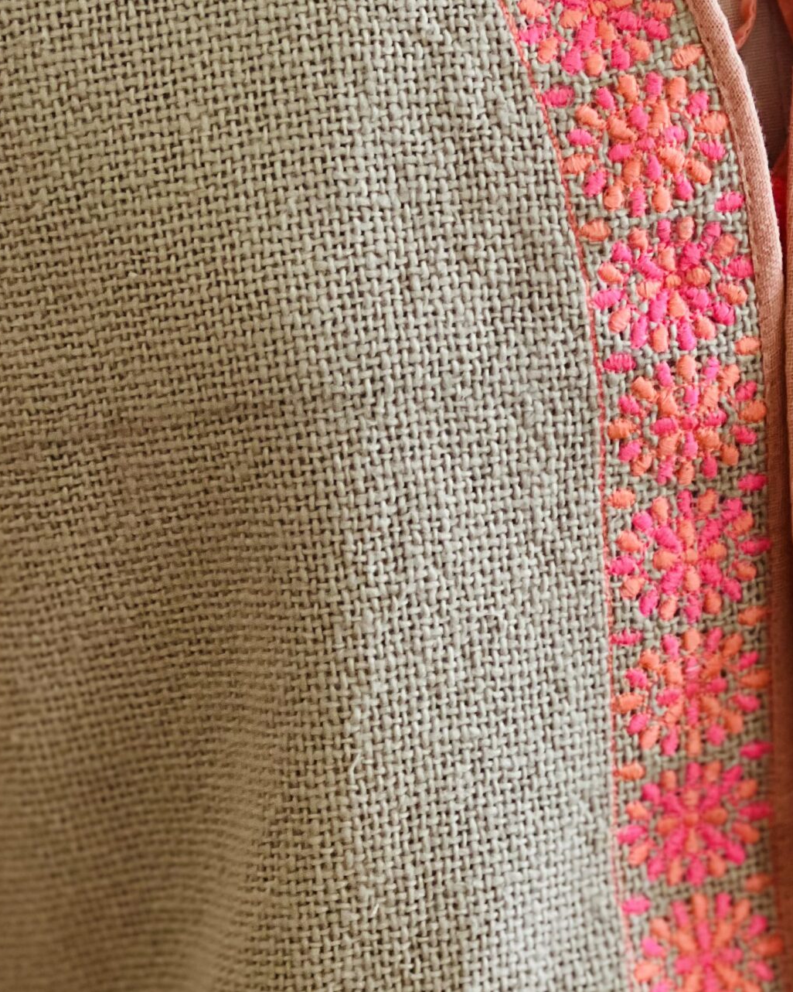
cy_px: 333
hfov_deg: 10.2
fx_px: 4402
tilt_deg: -18.9
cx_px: 695
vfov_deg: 12.8
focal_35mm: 150
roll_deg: +0.8
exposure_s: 1/33
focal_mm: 9
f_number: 2.8
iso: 125
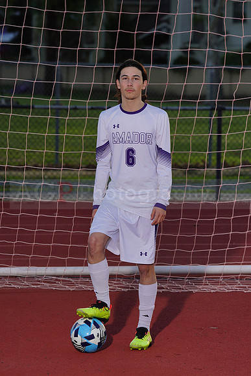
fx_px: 1933
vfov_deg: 11.1
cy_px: 188
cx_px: 126
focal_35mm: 185
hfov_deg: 7.4
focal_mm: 185
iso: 200
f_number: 7.1
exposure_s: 1/200
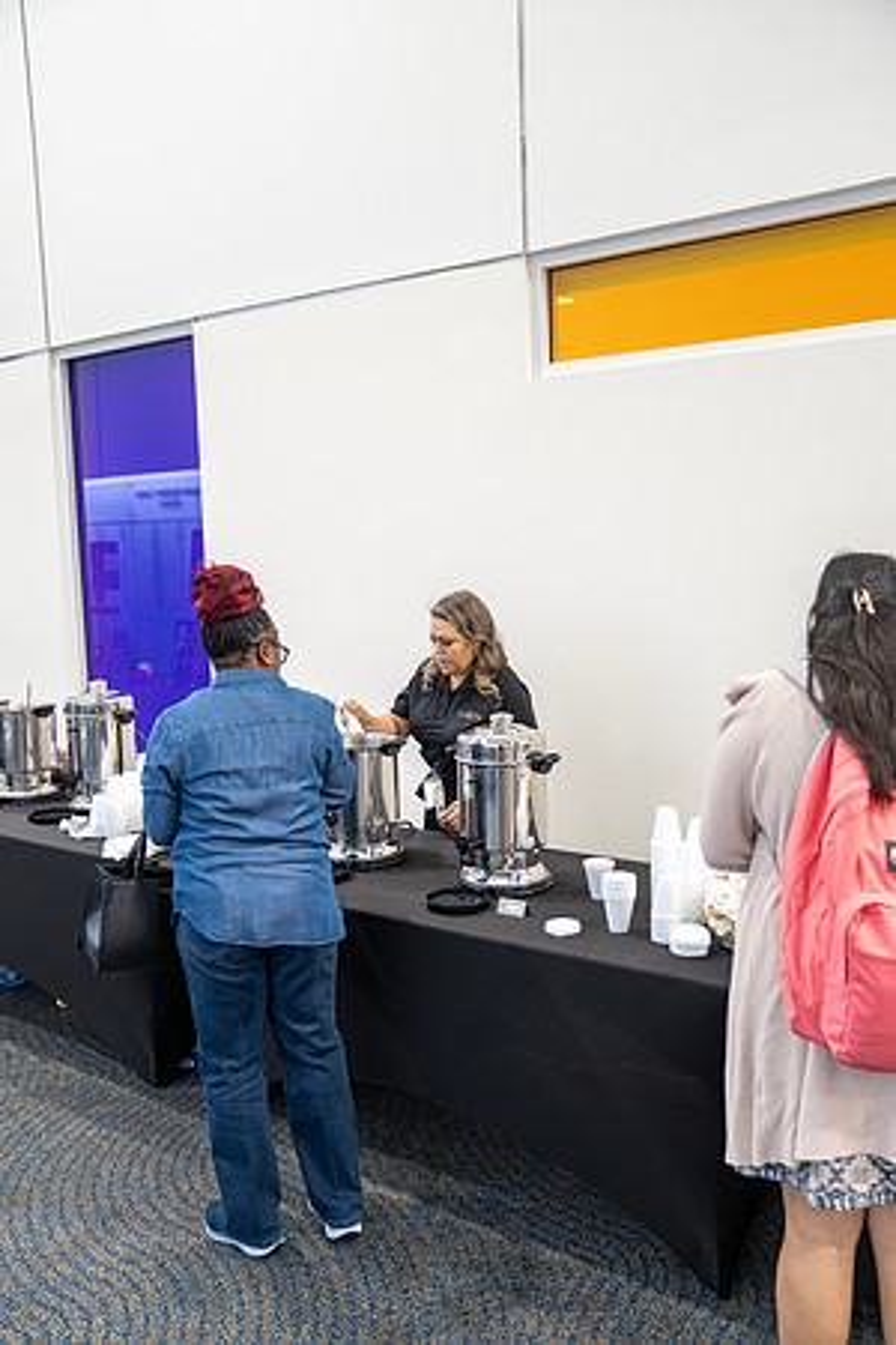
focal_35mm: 30
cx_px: 448
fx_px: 1120
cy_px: 672
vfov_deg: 61.9
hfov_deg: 43.6
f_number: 3.2
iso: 800
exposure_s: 1/125
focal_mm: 30
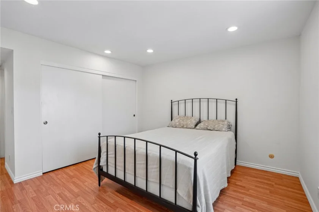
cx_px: 160
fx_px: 142
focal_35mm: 16
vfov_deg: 73.7
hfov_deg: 96.8
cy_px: 106
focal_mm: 16
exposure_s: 1/30
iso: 400
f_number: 8
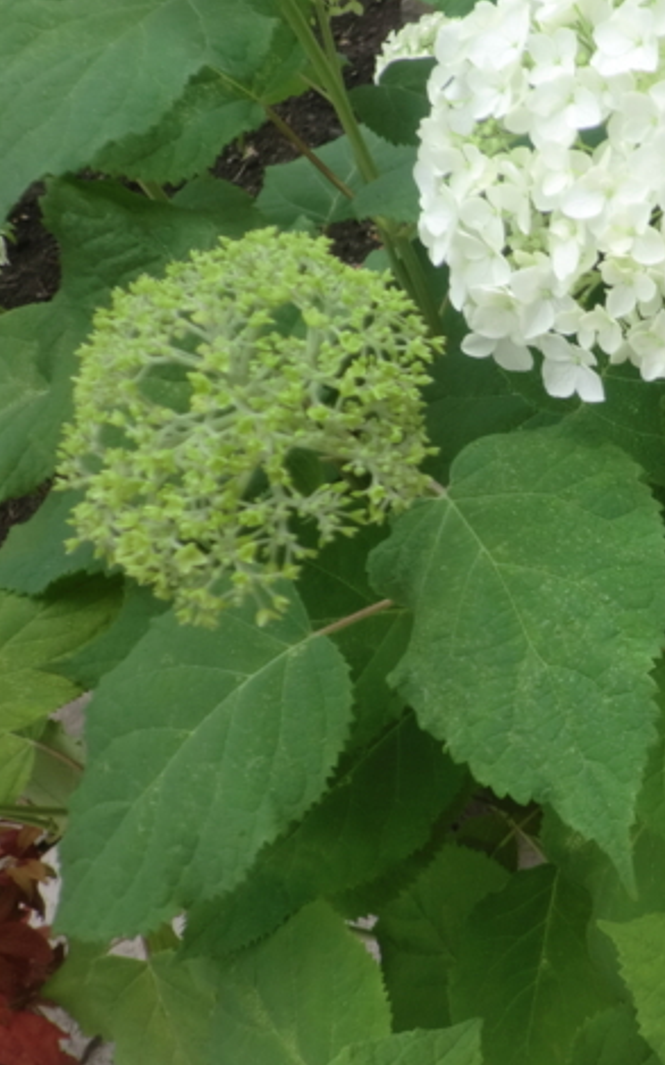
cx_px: 751
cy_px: 495
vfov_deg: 42.6
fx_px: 1363
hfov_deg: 25.2
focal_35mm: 47
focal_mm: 4.7
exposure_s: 1/100
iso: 50
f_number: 2.8
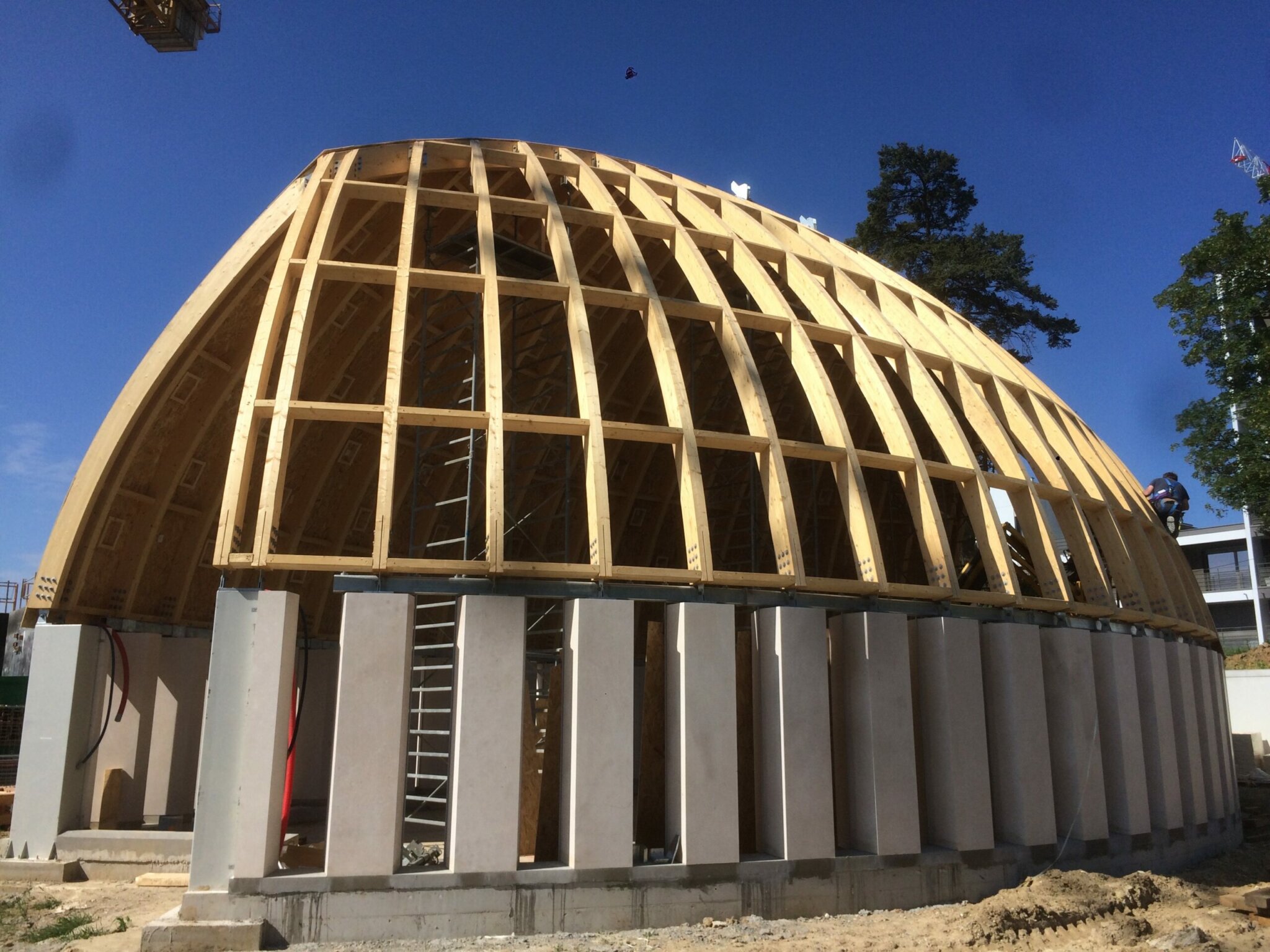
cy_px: 476
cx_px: 635
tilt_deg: +12.1
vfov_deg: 48.2
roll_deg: +0.1
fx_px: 1064
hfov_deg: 61.7
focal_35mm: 29
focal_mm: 4.15
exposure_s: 1/3165
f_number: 2.2
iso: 32
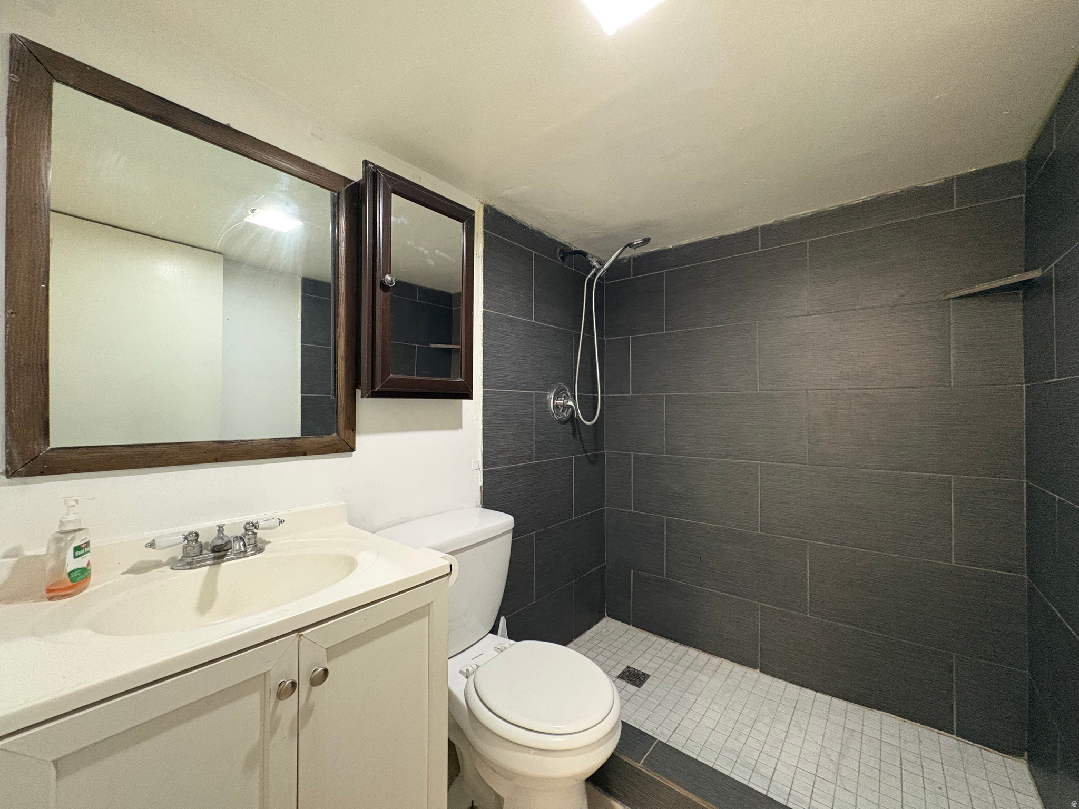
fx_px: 436
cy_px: 404
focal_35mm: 14
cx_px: 540
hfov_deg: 102.1
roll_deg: +0.5
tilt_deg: +0.3
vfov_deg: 85.7
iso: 800
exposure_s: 1/60
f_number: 2.2
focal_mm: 2.22
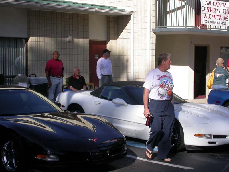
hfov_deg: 25.7
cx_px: 114
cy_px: 86
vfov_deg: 19.4
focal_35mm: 76
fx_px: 503
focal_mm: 15.8
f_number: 7
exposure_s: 1/313
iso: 100
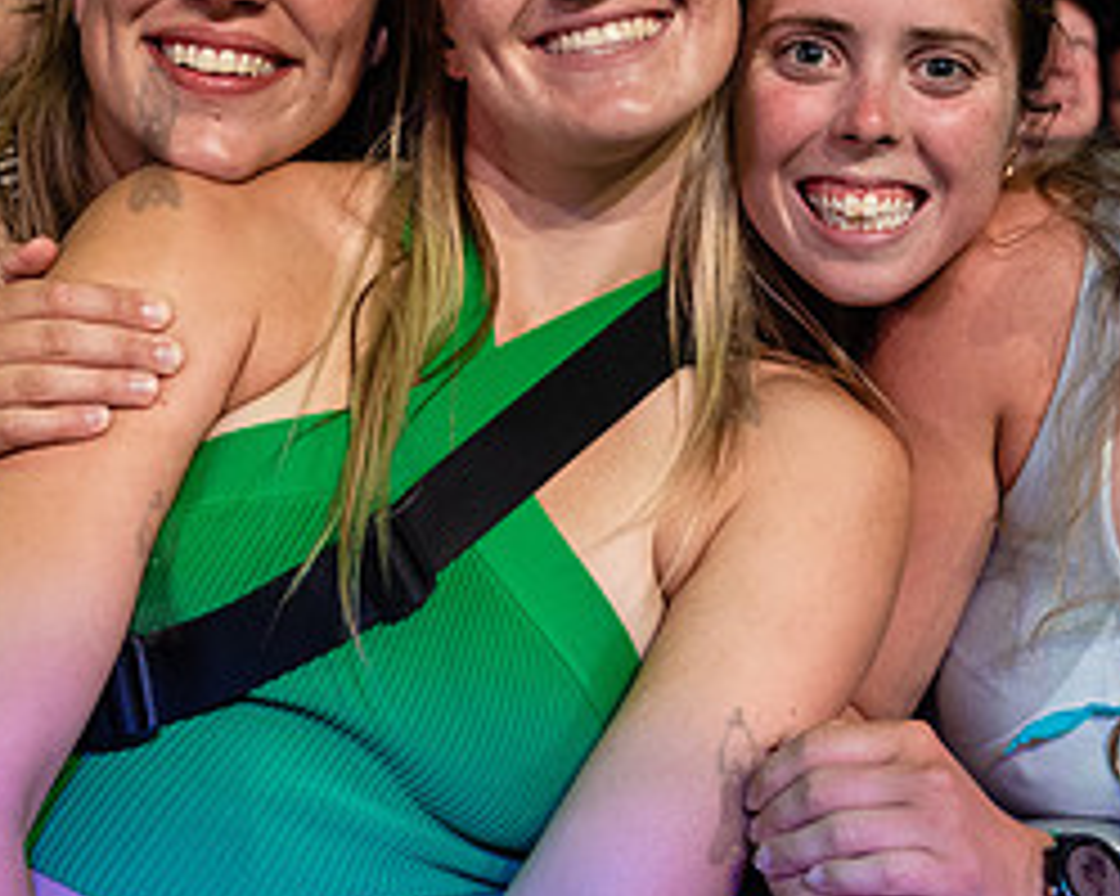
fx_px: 2286
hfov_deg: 27.4
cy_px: 279
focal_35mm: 69
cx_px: 710
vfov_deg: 22.0
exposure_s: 1/200
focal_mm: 27
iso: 1600
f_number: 3.2
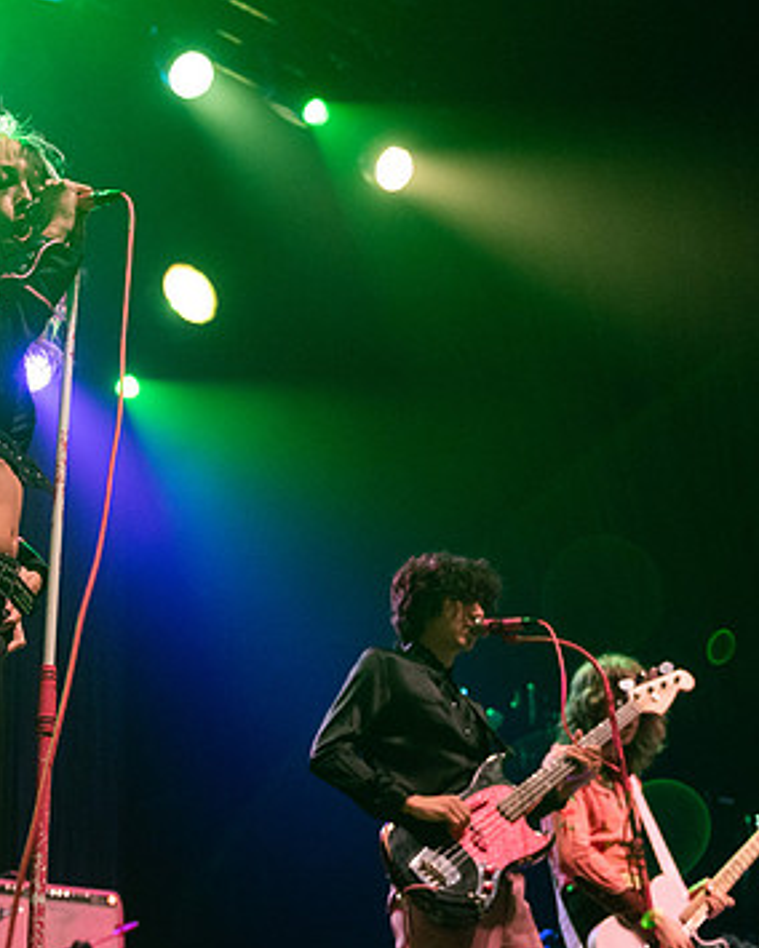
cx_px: 286
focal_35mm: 56
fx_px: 1572
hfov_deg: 27.1
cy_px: 476
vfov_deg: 33.6
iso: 2500
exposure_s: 1/200
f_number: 3.2
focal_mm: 34
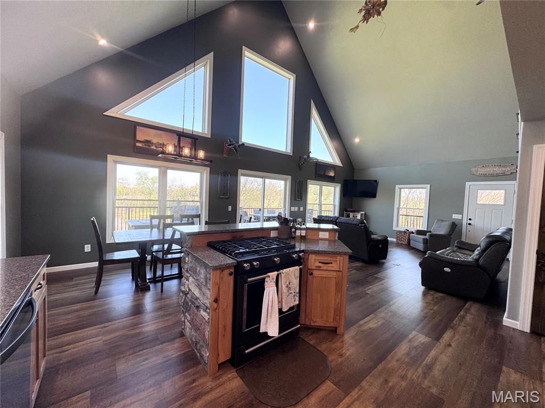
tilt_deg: -1.9
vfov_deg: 85.7
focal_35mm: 14
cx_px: 272
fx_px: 220
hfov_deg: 102.1
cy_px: 204
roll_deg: -2.1
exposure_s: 1/120
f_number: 2.2
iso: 64
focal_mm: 2.22
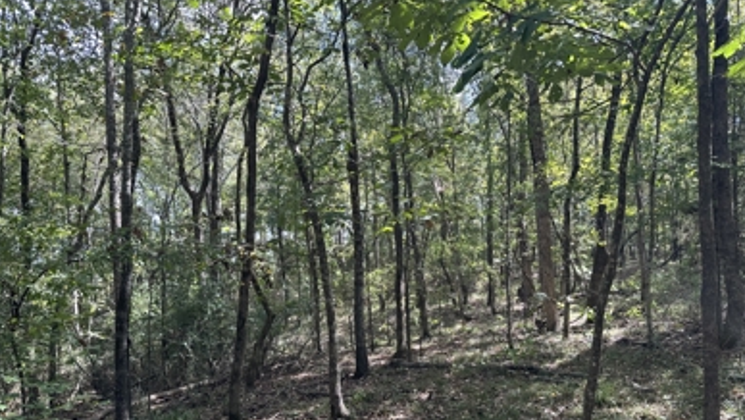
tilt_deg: -1.4
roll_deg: +2.4
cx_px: 379
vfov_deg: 42.5
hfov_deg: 69.8
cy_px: 274
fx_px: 534
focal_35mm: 27
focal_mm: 6.86
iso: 64
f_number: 1.78
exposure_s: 1/202
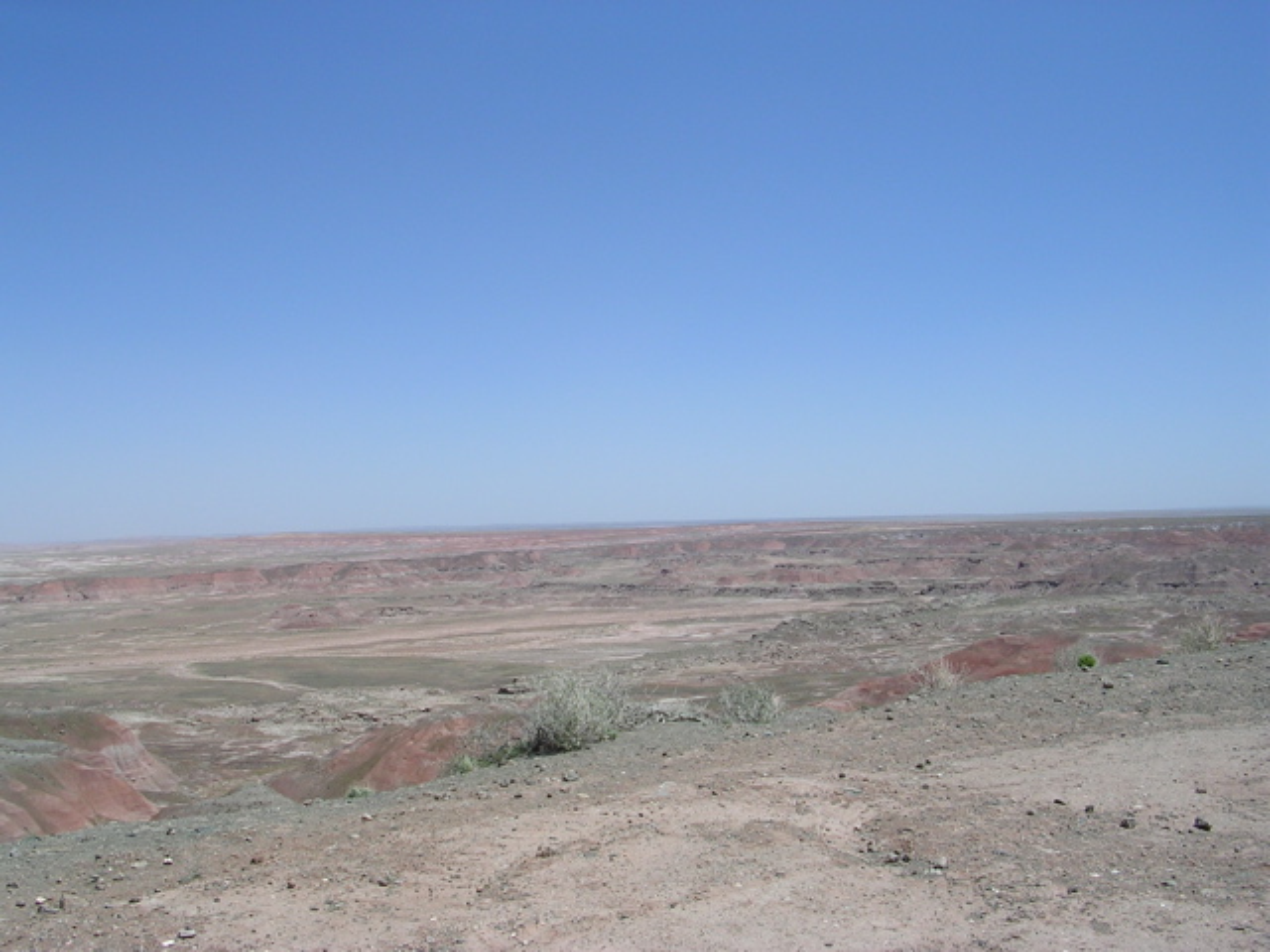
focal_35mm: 38
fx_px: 1394
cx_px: 635
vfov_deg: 37.7
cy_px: 476
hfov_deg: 49.0
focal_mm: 5.8
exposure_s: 1/398
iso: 50
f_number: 5.6
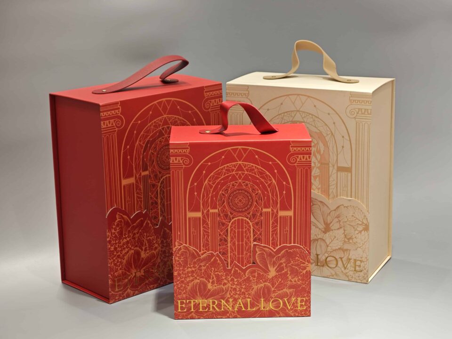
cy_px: 170
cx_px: 226
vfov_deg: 19.6
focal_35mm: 75
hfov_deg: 26.0
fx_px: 979
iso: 200
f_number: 2
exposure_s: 1/100
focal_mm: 10.1
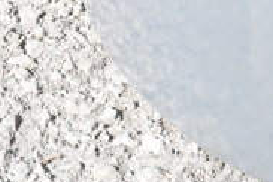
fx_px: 2090
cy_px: 99
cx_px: 377
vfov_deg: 5.0
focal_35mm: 276
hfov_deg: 7.4
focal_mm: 55
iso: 6400
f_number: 16
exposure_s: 1/1000
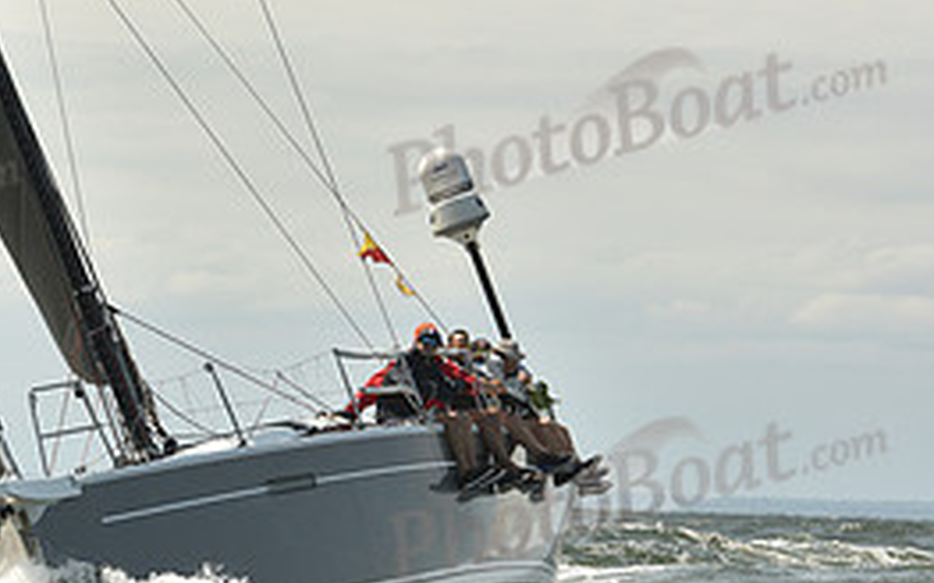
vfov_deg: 3.4
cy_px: 357
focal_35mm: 382
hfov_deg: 5.5
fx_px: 9717
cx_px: 206
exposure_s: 1/800
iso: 250
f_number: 10
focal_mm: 170
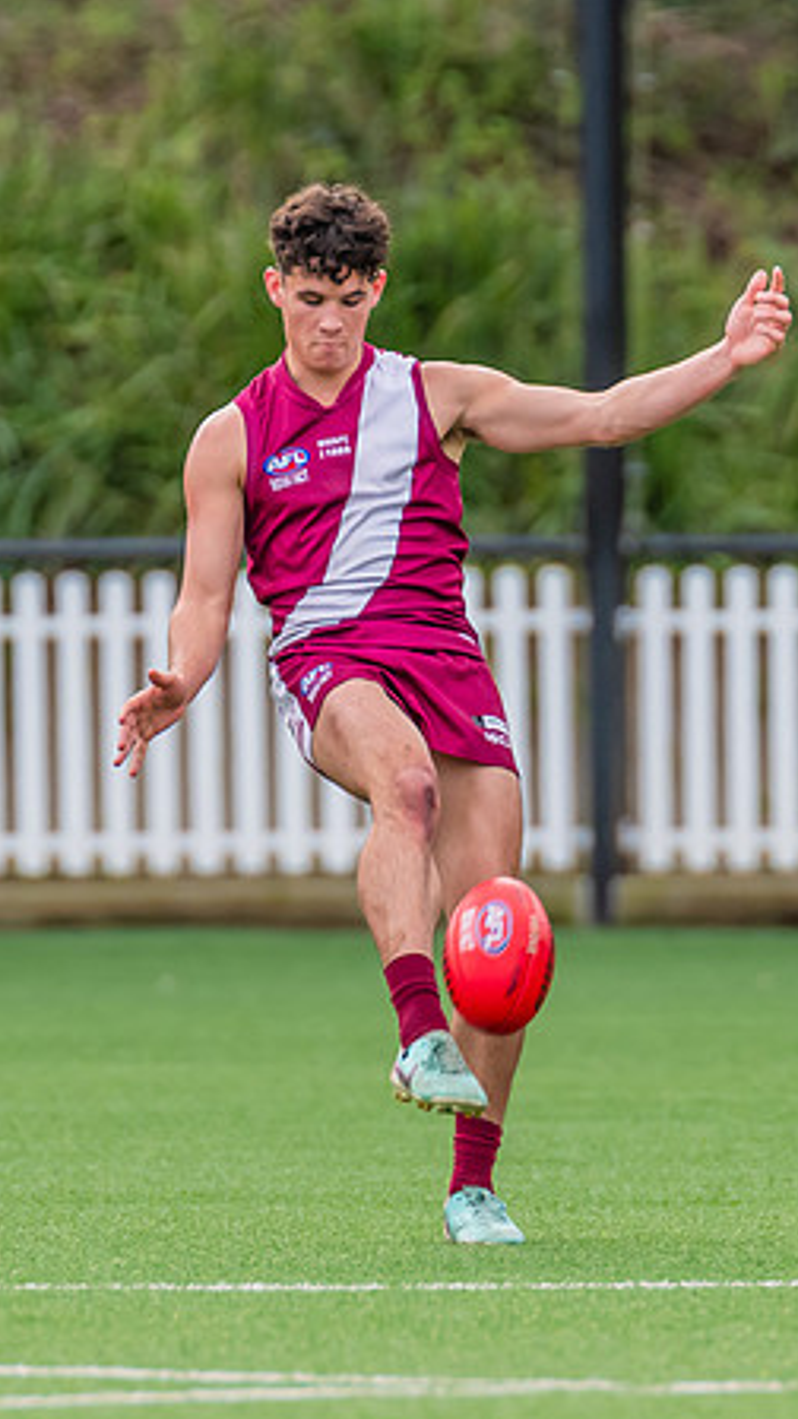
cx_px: 416
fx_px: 41718
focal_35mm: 1109
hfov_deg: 1.1
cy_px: 732
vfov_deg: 1.9
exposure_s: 1/1250
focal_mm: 420
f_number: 5
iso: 800
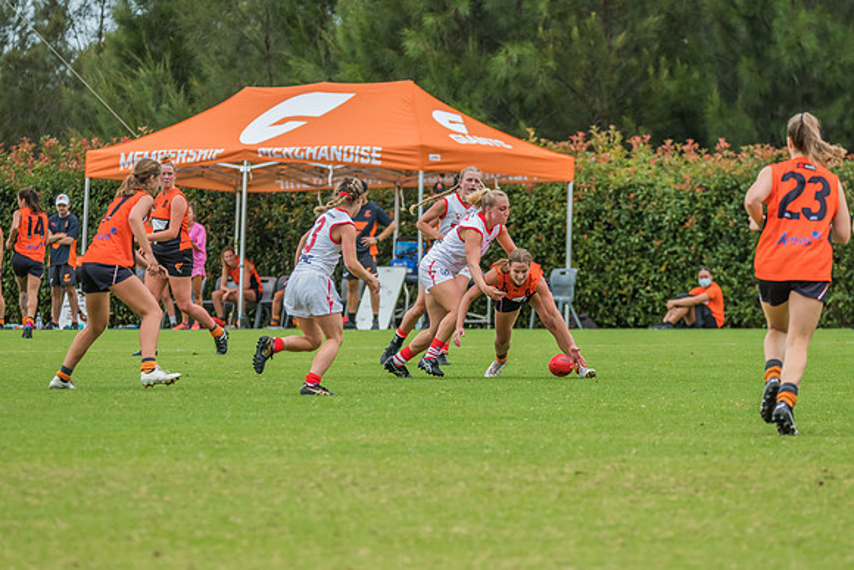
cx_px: 492
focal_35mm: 310
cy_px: 327
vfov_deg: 4.4
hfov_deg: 6.7
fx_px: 7344
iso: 1000
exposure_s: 1/1600
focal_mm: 260
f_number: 7.1
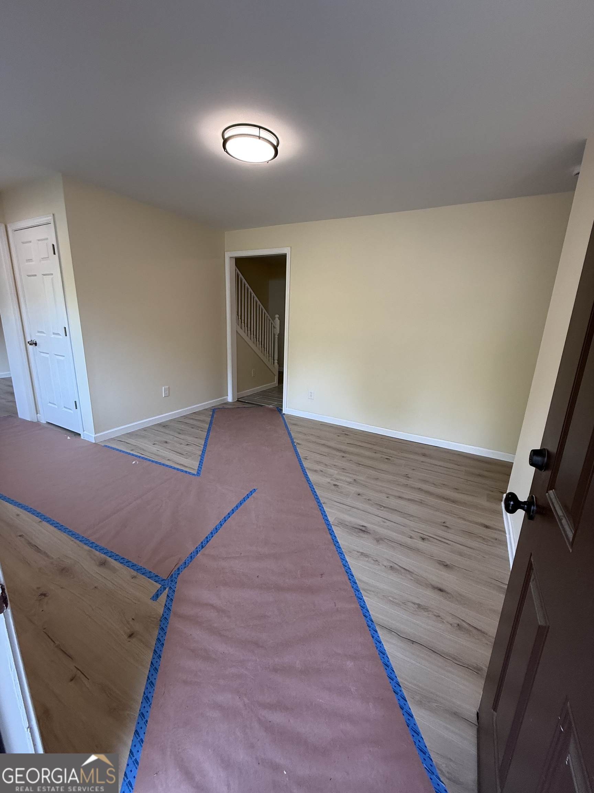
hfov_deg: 85.7
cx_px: 297
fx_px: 320
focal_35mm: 14
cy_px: 396
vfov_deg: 102.1
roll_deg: -2.2
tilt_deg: -13.6
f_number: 2.2
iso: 200
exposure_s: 1/120
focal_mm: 2.22
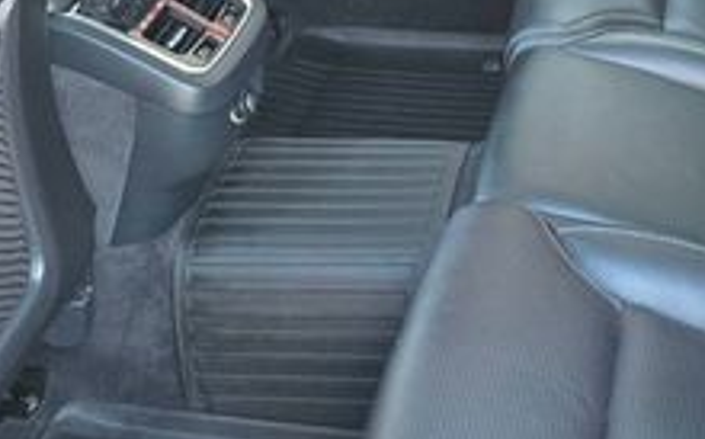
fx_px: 1363
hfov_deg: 28.8
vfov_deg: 18.2
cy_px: 141
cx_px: 481
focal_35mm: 71
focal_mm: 6.3
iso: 1000
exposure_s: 1/120
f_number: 1.7
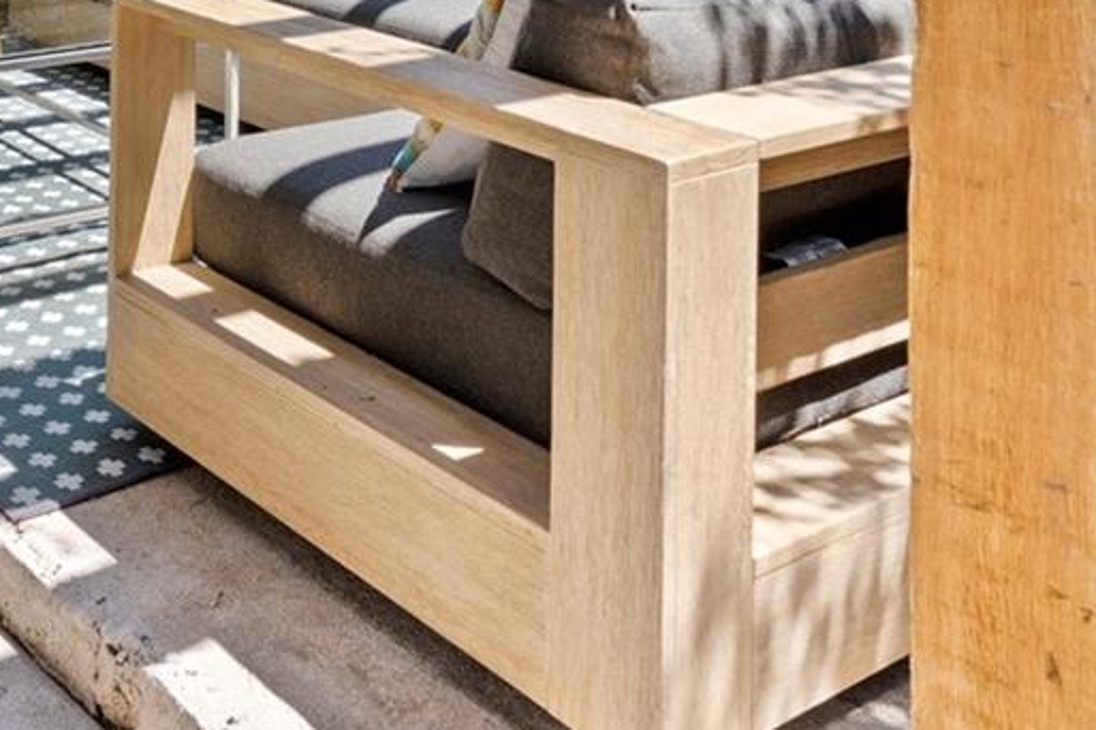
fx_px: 1613
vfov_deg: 21.9
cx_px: 105
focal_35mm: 53
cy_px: -310
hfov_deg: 35.3
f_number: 8
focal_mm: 17
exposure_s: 1/25
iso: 100
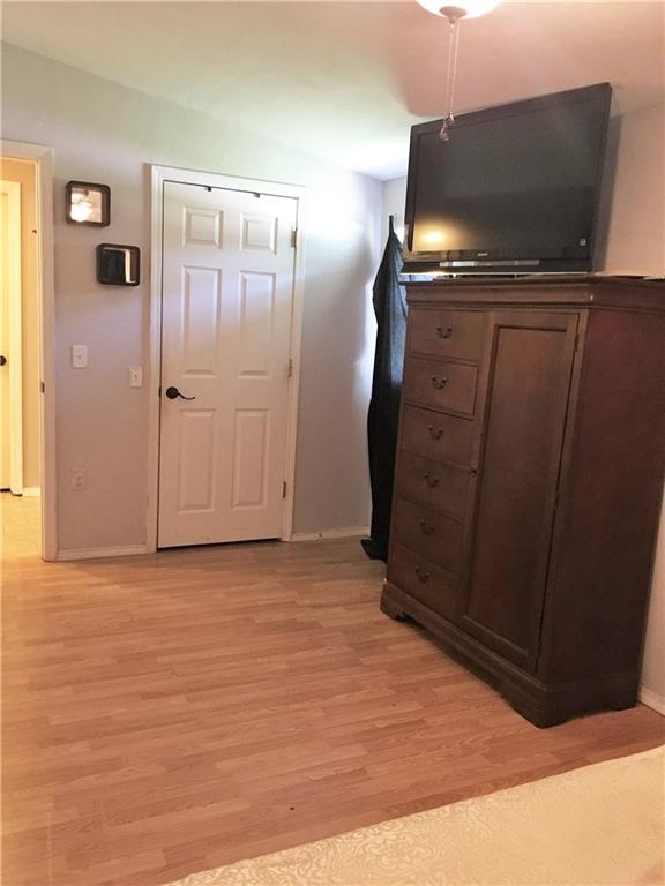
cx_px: 332
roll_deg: -3.6
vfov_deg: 61.7
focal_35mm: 29
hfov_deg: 48.2
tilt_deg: -8.5
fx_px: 743
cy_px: 443
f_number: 2.2
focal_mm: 4.15
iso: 250
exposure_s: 1/15
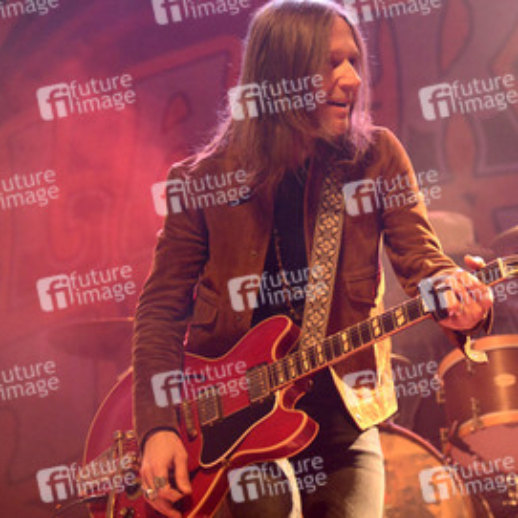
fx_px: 1676
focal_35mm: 99
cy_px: 241
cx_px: 418
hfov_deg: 17.4
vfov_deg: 17.6
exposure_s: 1/320
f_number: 2.8
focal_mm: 70
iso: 3200
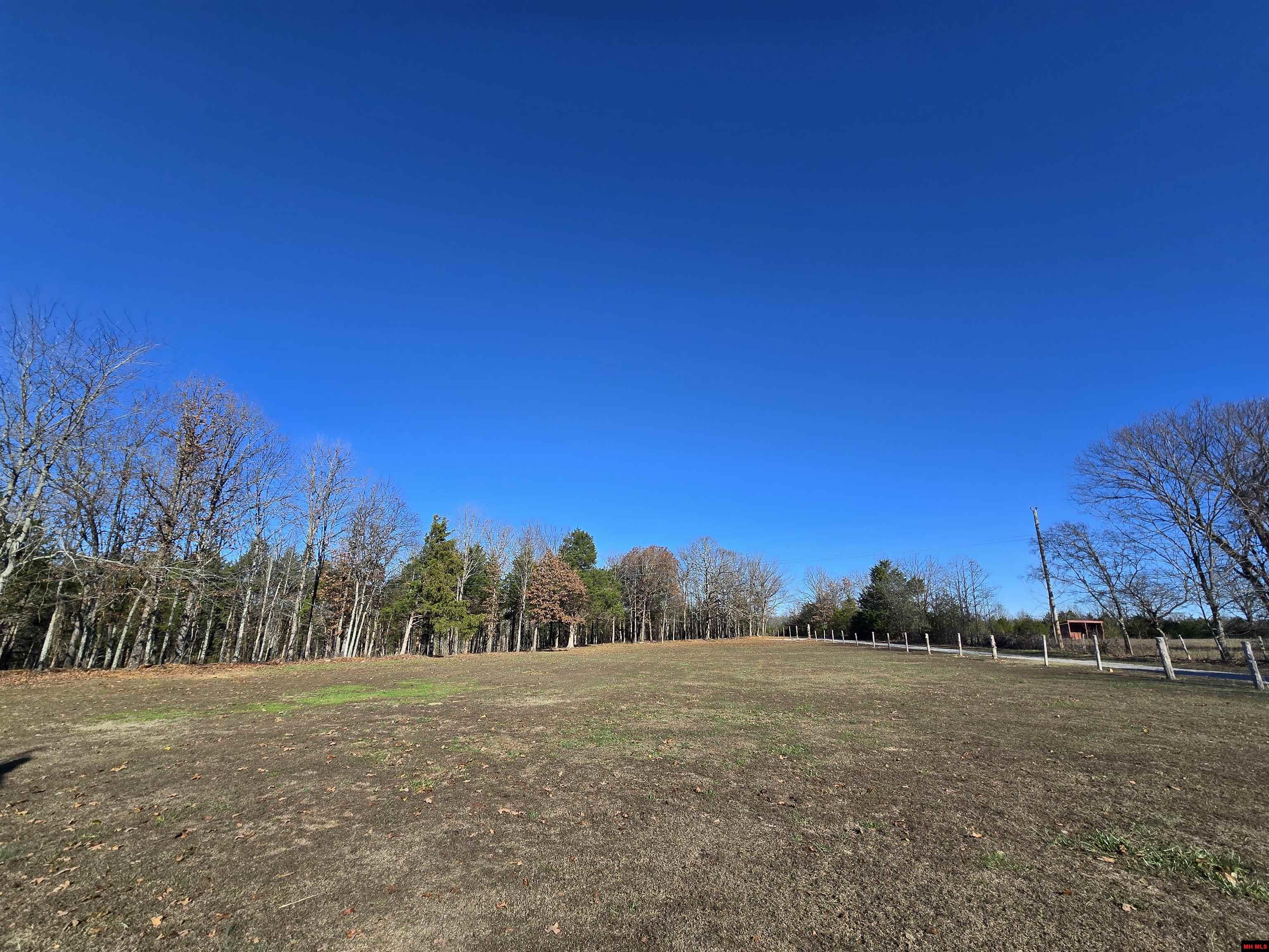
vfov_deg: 89.9
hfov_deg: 106.2
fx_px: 477
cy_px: 476
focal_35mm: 13
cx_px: 634
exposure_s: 1/1983
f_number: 2.2
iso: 50
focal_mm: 2.2
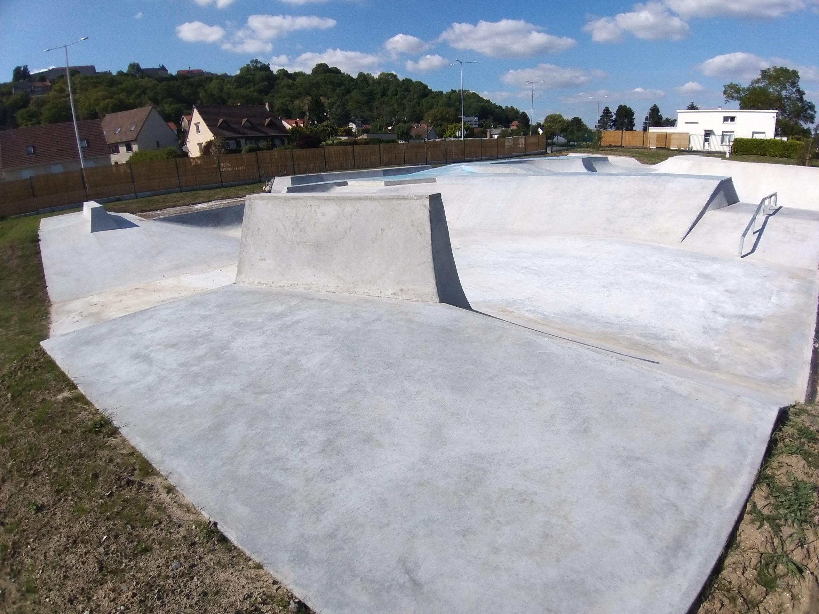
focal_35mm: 18
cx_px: 410
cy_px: 307
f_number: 2.4
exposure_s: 1/1687
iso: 40
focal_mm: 1.87
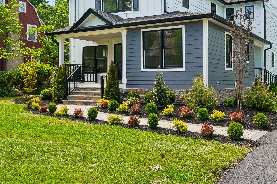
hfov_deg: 49.3
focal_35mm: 39
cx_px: 162
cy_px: 49
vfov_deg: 33.6
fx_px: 300
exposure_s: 1/60
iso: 100
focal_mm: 21
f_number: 11
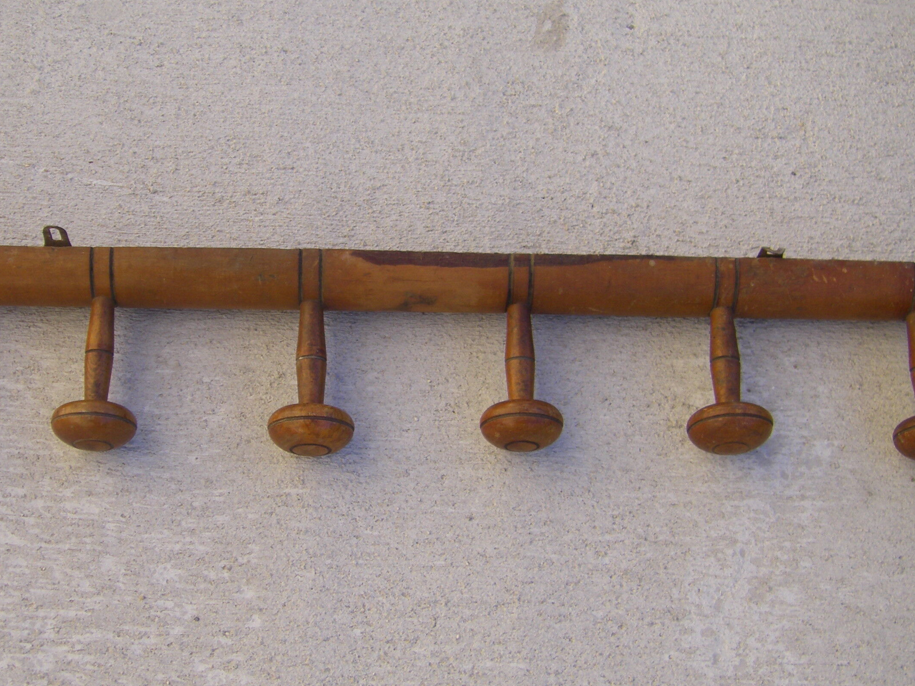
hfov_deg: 33.2
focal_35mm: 58
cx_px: 413
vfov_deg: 25.2
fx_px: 1533
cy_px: 337
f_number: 3.5
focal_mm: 6.3
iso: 64
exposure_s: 1/200
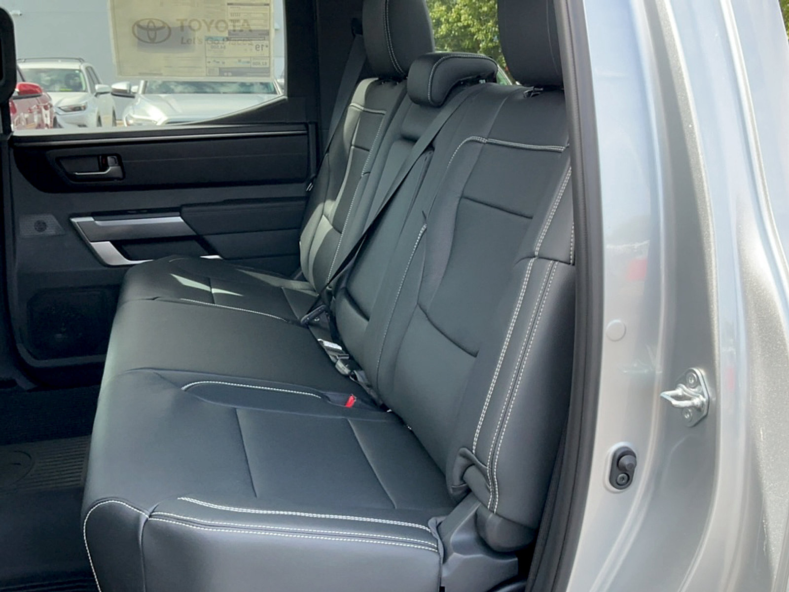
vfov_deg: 46.8
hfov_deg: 60.0
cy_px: 296
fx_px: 684
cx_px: 394
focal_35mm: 30
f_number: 1.8
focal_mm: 3
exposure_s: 1/165
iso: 25
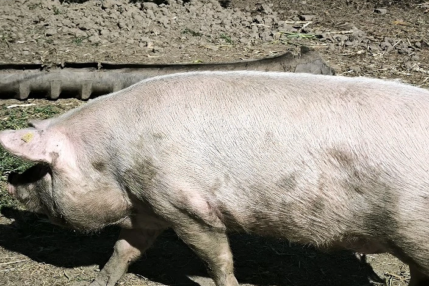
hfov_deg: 27.3
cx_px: 246
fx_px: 881
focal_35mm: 74
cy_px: 197
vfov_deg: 18.3
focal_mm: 6.92
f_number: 1.9
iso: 50
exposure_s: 1/2000
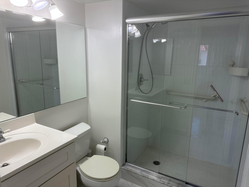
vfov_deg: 56.8
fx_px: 173
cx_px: 124
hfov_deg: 71.6
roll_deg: -1.2
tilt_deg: -13.2
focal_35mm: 24
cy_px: 94
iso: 64
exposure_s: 1/228
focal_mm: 6.86
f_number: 1.78
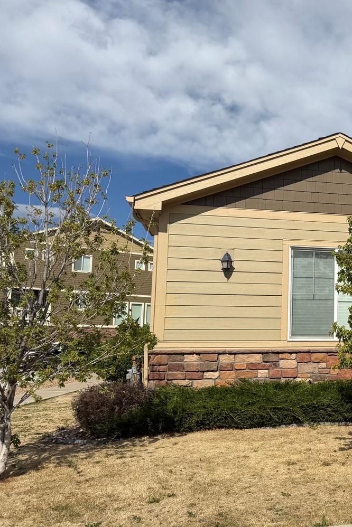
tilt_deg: +9.3
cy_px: 275
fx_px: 586
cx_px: 393
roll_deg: +0.6
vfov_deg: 48.4
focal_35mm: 40
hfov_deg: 29.8
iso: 80
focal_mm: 6.76
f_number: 1.78
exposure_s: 1/8130
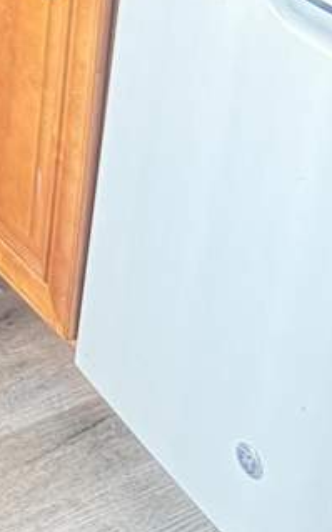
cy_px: -252
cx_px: -252
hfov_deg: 13.8
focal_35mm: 85
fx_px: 1232
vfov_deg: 20.9
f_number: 1.78
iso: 1250
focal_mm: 6.76
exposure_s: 1/30
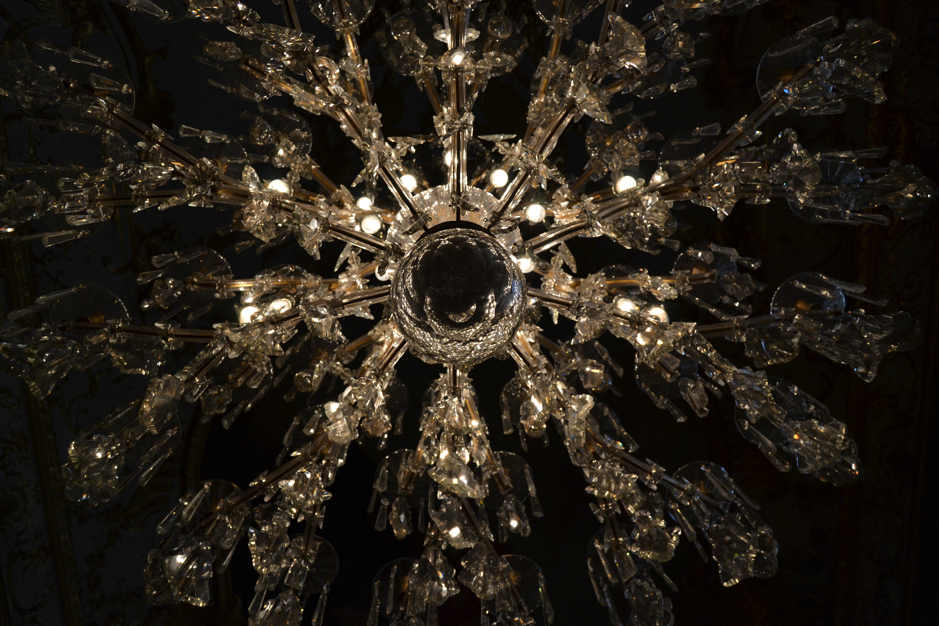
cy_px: 313
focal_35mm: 27
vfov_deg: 47.9
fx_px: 704
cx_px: 470
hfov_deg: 67.4
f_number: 5
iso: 400
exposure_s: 1/100
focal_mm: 18
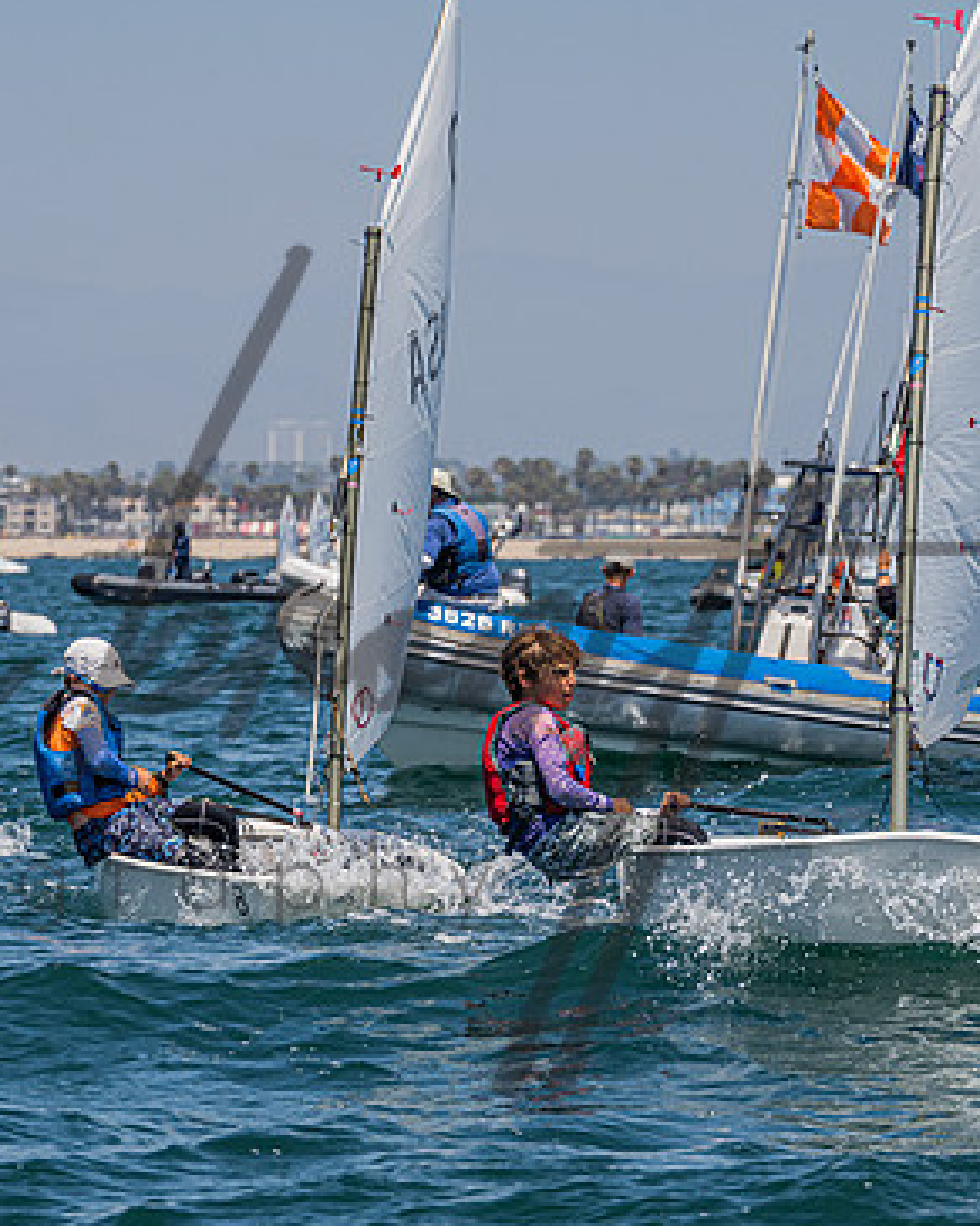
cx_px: 344
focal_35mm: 245
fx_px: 8886
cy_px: 726
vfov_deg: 7.9
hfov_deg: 6.3
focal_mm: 140
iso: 250
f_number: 7.1
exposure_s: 1/1000
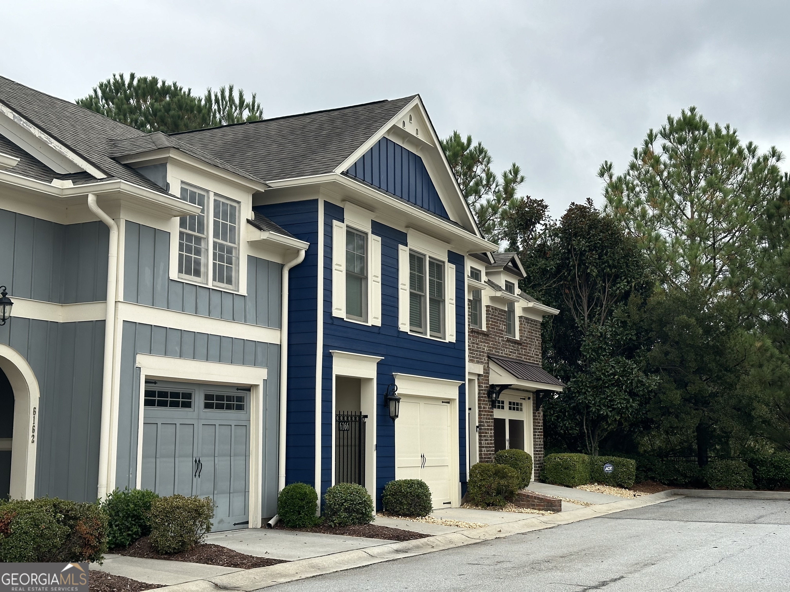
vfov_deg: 30.3
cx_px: 395
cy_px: 296
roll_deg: +0.2
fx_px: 1095
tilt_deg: +7.9
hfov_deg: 39.7
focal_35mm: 48
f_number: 1.78
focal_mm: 6.86
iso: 64
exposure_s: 1/1815
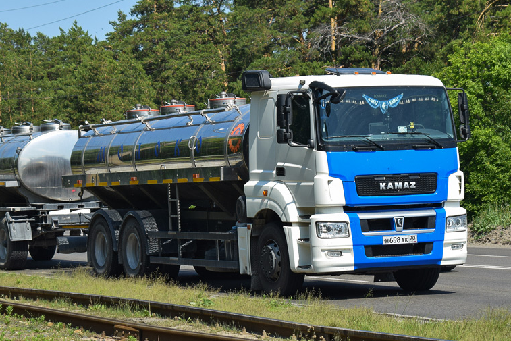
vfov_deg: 10.5
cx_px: 225
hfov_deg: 15.7
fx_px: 1857
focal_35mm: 131
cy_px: 99
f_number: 5.6
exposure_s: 1/800
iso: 200
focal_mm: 55
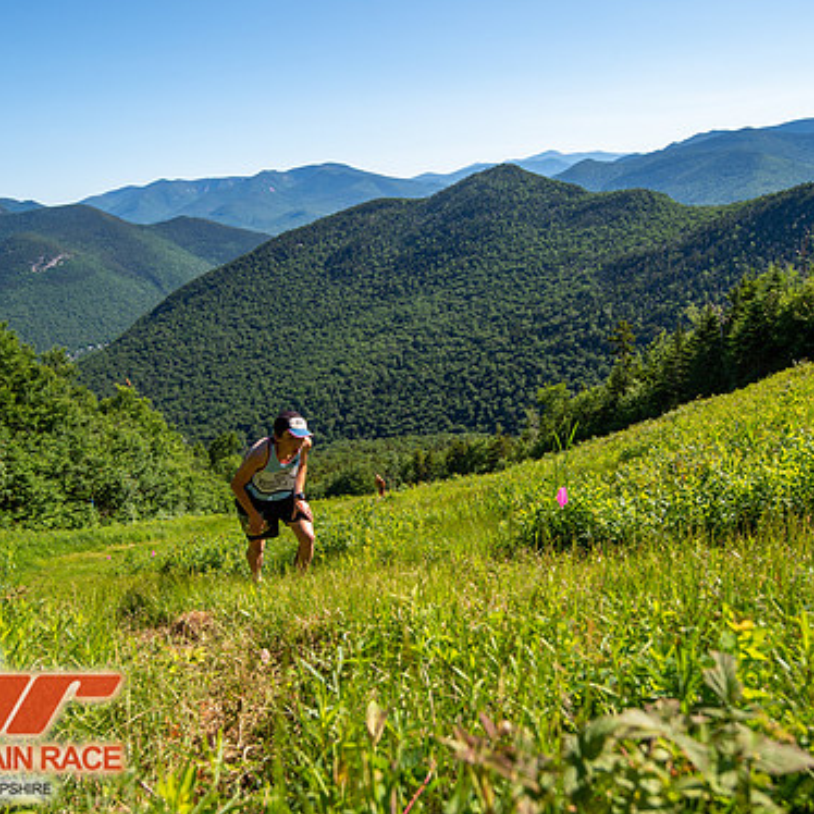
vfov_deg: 55.6
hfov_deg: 55.6
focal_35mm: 29
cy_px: 405
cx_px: 385
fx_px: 772
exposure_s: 1/320
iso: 100
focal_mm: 22
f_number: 6.3
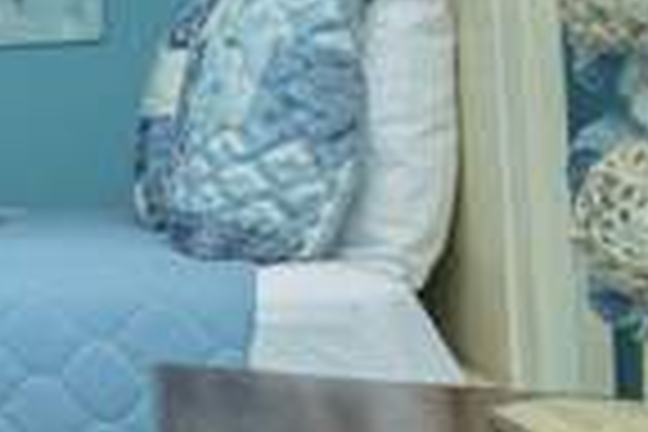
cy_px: 164
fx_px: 900
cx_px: -405
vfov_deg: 26.9
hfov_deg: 25.3
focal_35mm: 50
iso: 400
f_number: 9
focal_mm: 10
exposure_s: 1/25
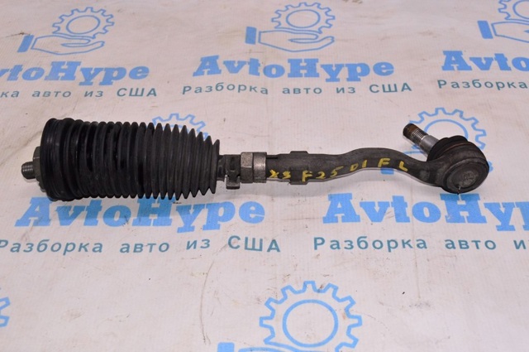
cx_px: 264
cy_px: 176
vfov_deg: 29.8
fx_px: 660
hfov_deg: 43.7
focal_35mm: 45
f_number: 8
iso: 1600
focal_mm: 30
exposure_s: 1/200
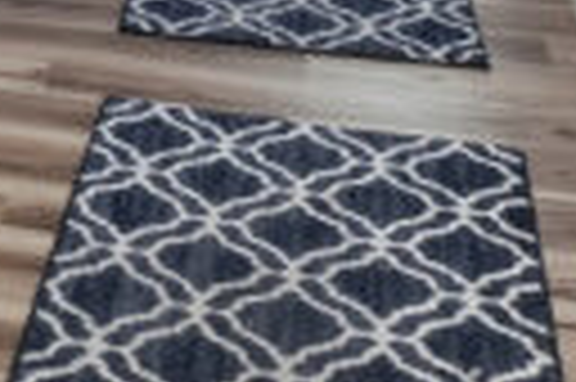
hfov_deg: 15.4
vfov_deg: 9.6
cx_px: -360
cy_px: -631
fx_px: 1918
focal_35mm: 120
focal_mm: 10
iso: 100
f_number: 11
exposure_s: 1/400
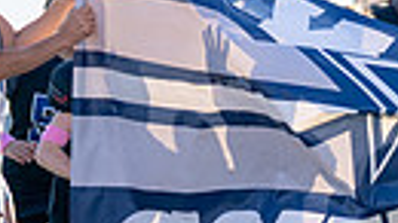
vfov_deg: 3.0
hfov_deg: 5.2
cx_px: 599
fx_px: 4336
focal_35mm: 411
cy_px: 122
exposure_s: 1/2500
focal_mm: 70
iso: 250
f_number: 2.8
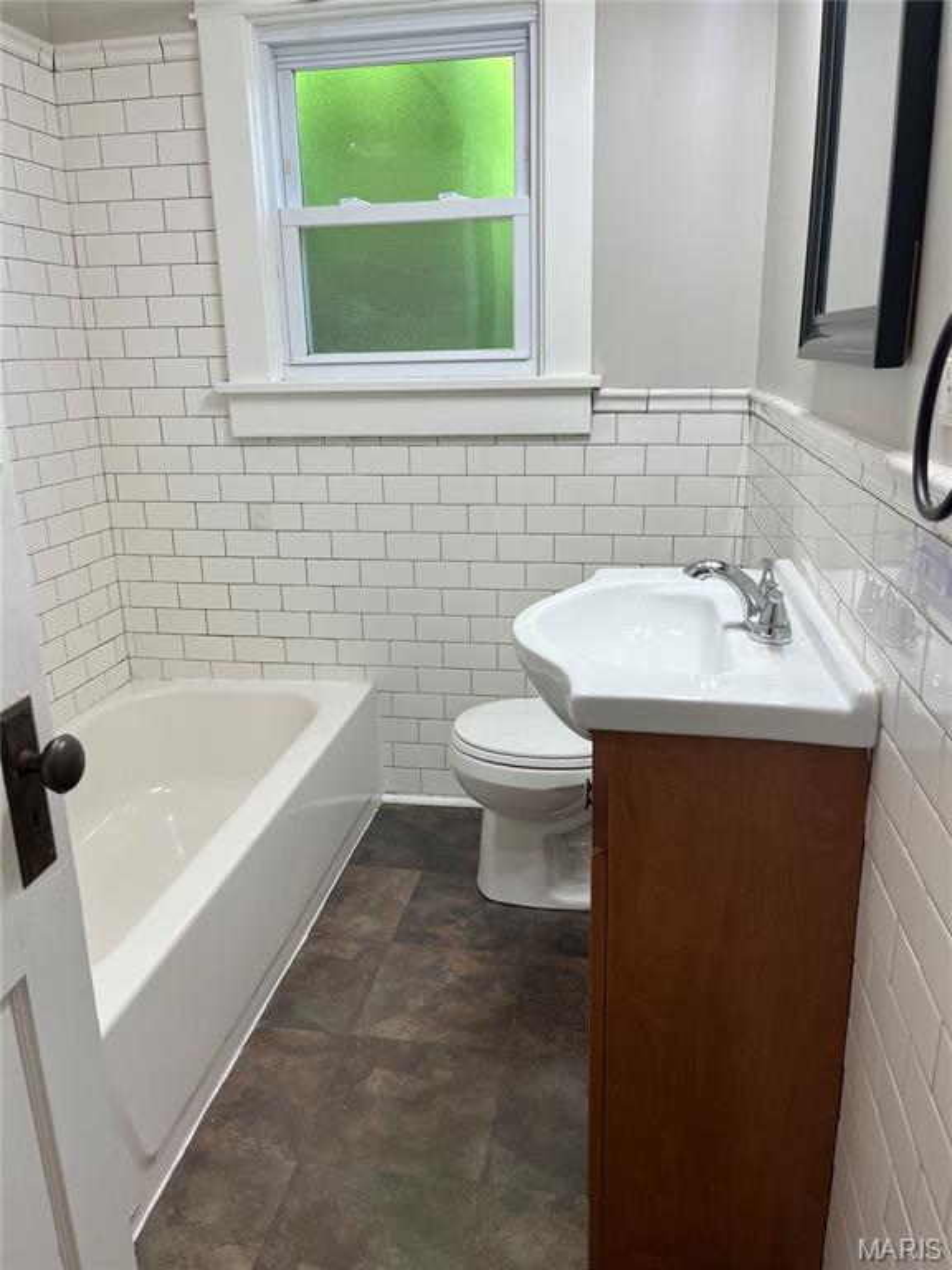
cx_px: 476
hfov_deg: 53.1
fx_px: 953
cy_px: 635
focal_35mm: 26
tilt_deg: -15.1
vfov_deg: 67.3
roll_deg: +2.8
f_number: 1.6
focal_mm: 5.1
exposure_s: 1/120
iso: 50
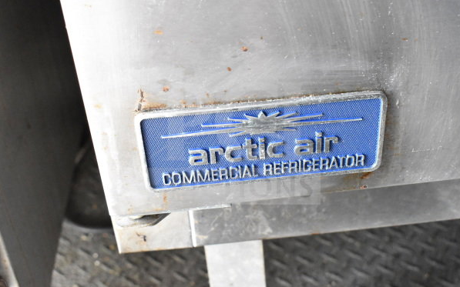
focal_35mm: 50
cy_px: 144
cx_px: 233
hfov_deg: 40.3
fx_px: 627
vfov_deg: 25.8
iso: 6400
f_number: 7.1
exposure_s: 1/160
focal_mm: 32
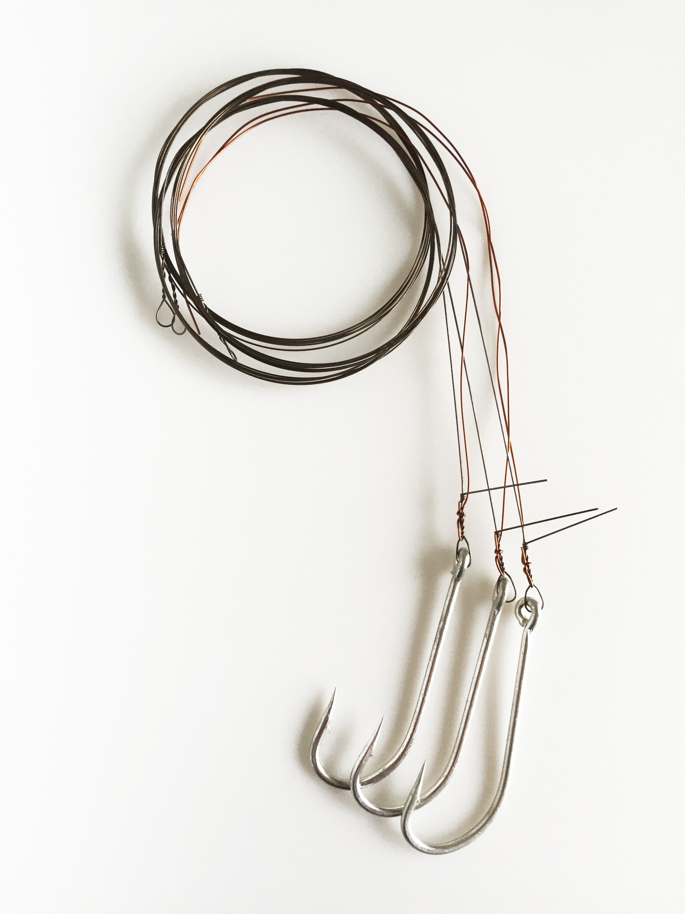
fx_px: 765
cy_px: 457
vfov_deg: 61.7
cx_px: 342
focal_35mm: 29
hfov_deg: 48.2
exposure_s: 1/30
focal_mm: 4.15
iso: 40
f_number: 2.2
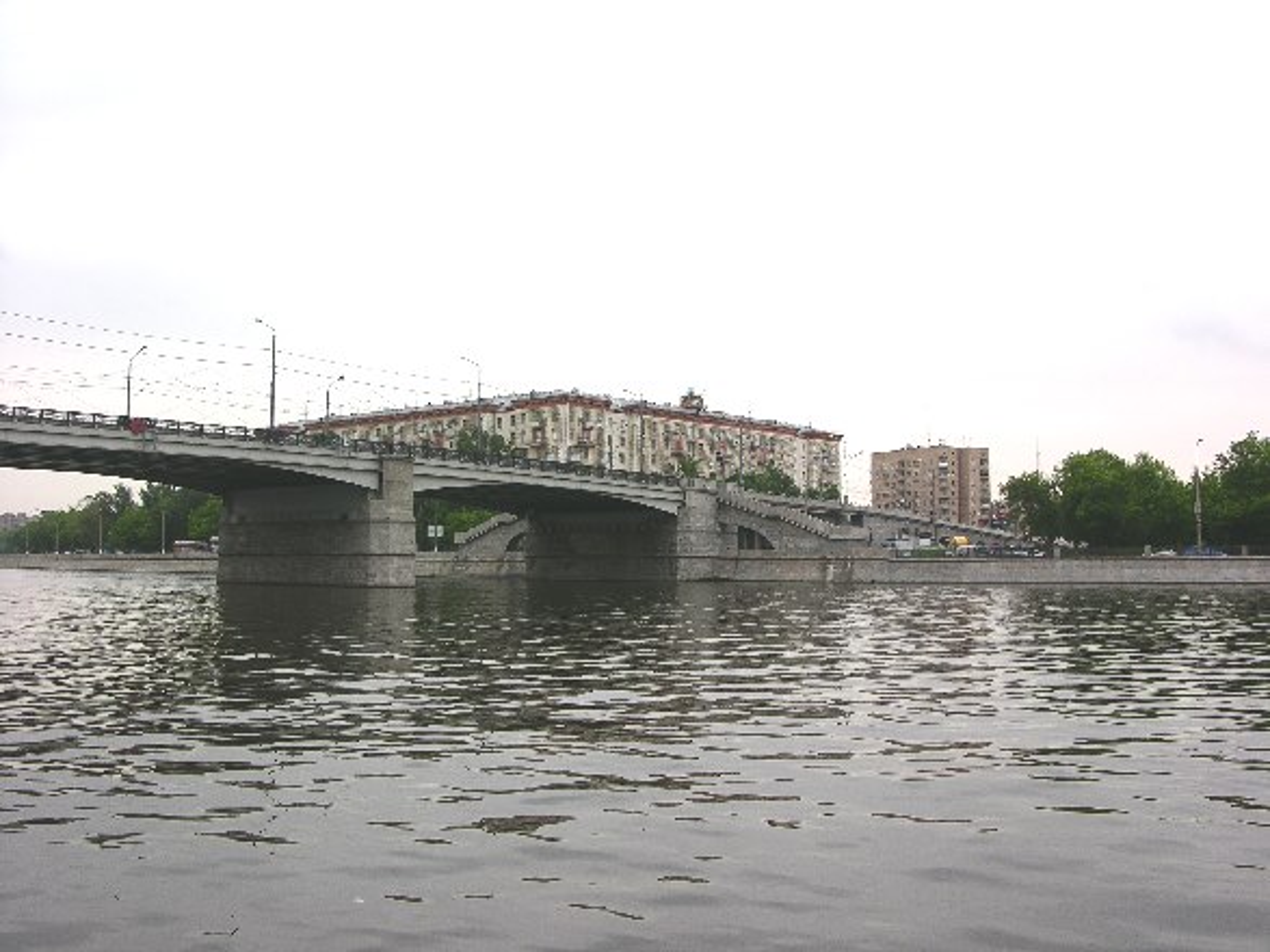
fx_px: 1284
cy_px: 476
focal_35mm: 35
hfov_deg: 52.6
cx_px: 635
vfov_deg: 40.7
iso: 50
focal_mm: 8.9
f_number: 5.6
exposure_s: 1/87.7
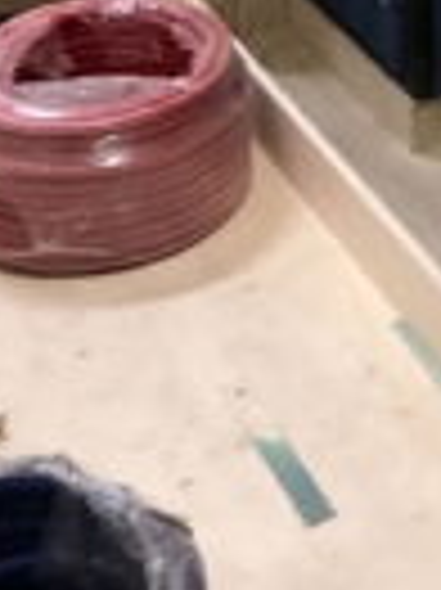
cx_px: 770
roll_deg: -2.0
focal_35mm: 114
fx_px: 1940
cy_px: -507
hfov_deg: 12.0
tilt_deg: -10.2
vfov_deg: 14.8
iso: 64
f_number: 1.8
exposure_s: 1/17
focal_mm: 4
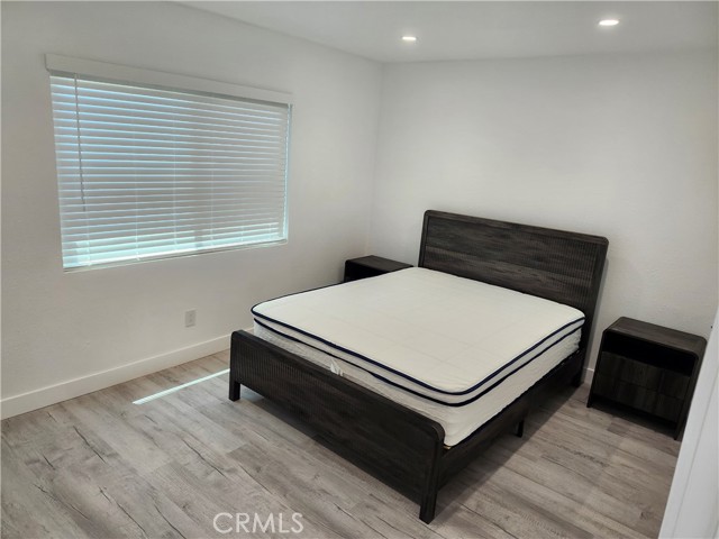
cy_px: 270
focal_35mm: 23
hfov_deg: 73.9
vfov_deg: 58.9
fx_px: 478
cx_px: 360
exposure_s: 1/180
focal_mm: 5.54
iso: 200
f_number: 1.8
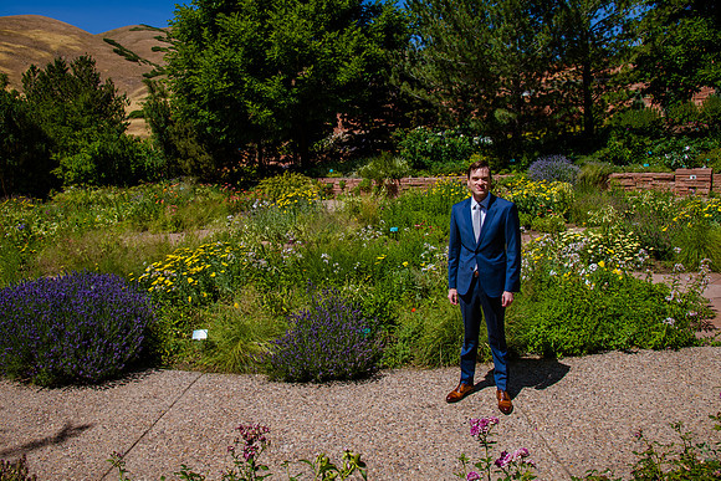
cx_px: 353
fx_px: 522
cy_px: 223
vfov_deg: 49.4
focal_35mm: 26
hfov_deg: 69.2
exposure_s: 1/500
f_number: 8
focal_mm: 24
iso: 200
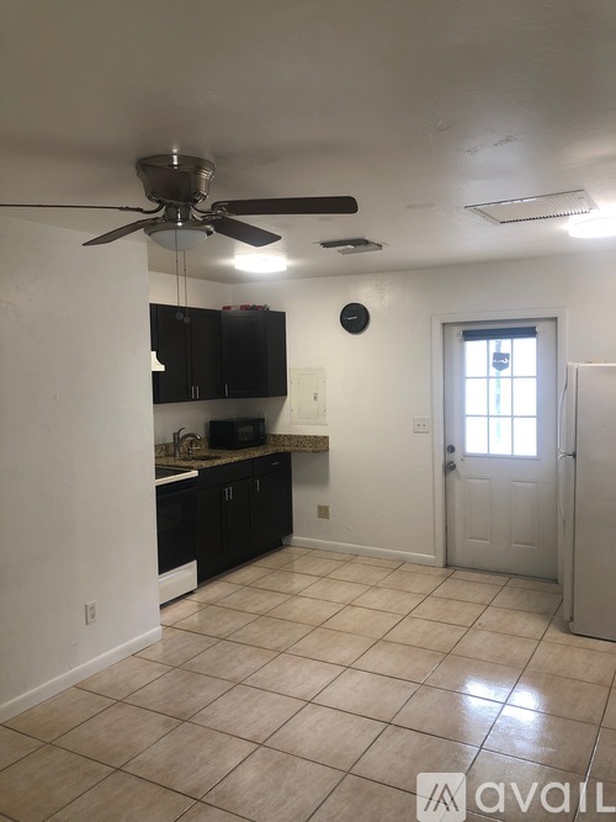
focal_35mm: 28
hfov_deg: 49.7
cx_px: 308
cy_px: 411
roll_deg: +1.9
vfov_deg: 63.5
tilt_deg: -3.3
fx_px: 665
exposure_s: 1/24
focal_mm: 3.99
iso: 32
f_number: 1.8
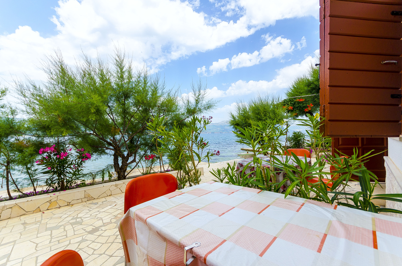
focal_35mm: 15
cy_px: 133
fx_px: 167
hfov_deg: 100.5
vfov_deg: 77.1
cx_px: 201
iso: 100
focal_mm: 10
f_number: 6.3
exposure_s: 1/800
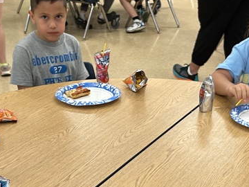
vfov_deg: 19.8
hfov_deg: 26.3
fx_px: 532
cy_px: 135
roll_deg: -0.2
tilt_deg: -25.9
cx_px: 140
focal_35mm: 74
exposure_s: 1/60
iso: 125
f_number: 1.5
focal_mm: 5.7
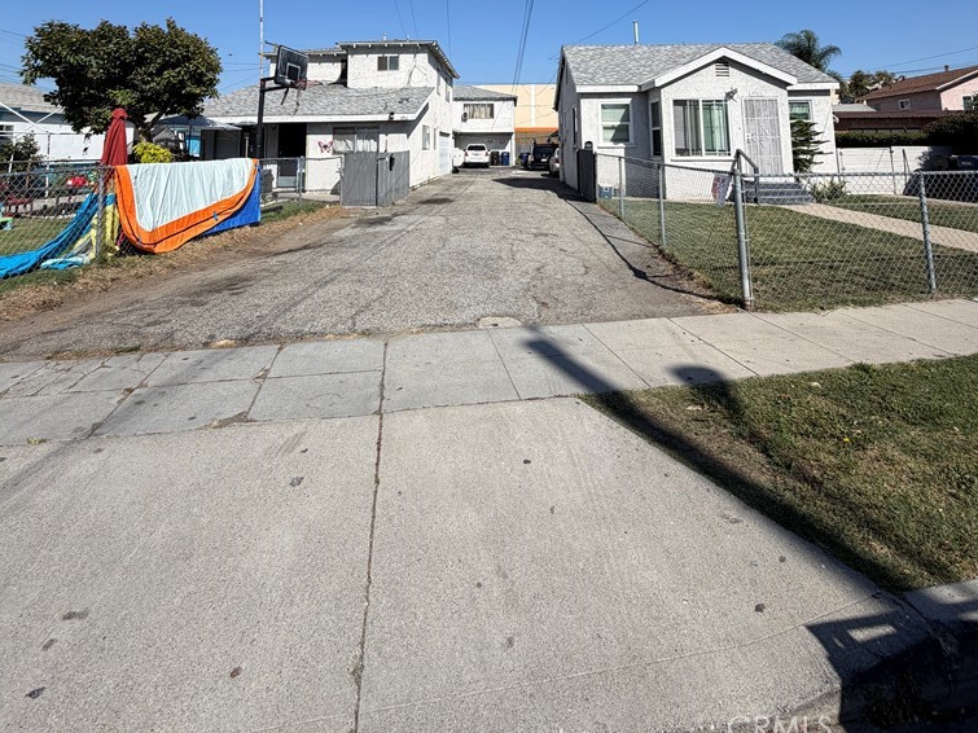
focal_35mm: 19
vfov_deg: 59.2
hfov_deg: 84.7
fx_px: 537
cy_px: 83
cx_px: 486
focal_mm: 2.22
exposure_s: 1/1087
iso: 20
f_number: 2.2
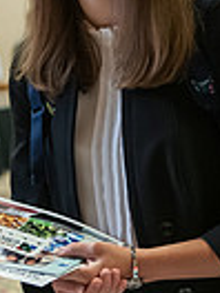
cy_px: 141
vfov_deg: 12.3
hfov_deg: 9.0
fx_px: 1364
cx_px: -100
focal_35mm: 161
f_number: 2.8
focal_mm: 38
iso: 2500
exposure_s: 1/200
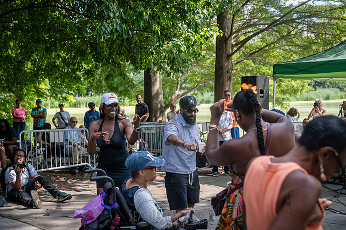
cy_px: 115
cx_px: 173
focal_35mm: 51
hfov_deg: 38.9
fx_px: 490
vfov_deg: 26.5
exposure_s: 1/1000
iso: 640
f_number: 4
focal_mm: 51
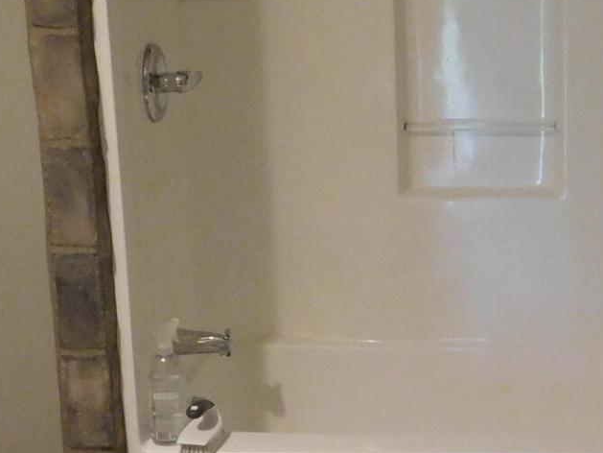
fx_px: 1359
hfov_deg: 24.9
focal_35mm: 78
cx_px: 411
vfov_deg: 18.9
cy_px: 217
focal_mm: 4
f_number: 3
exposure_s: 1/15
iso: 400
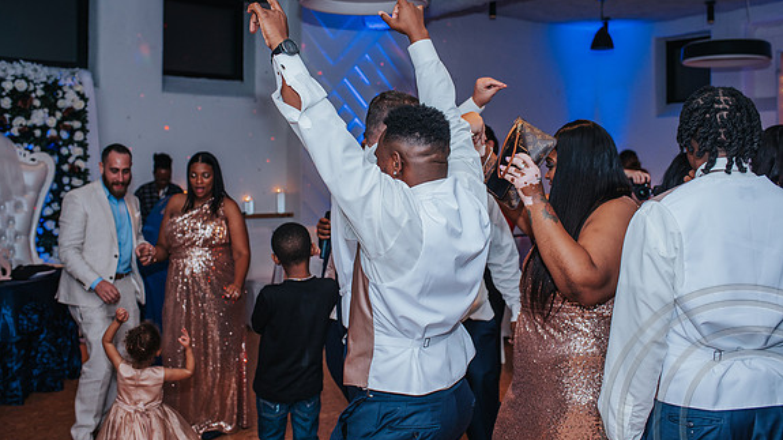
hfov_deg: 54.0
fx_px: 768
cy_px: 186
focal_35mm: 37
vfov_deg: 31.9
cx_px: 389
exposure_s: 1/200
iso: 400
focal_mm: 35
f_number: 3.5
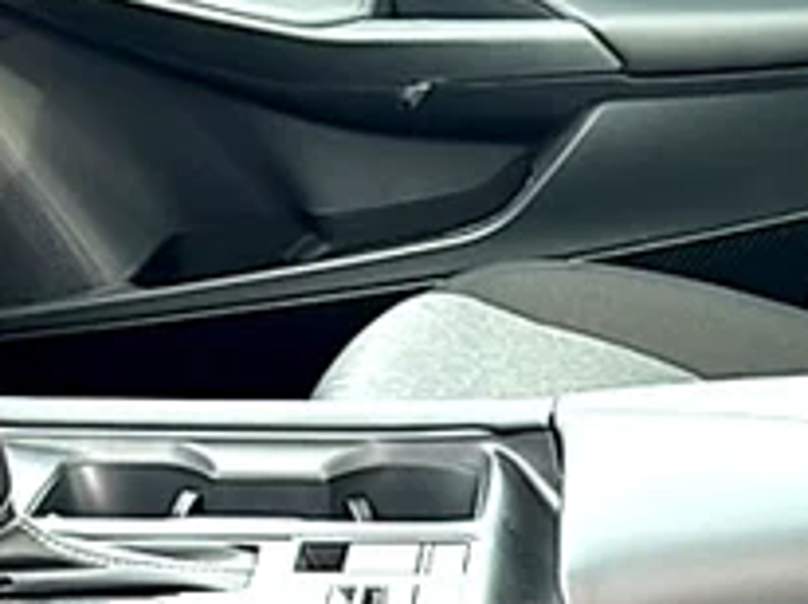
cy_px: 657
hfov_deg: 22.9
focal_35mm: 85
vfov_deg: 16.8
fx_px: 1982
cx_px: 577
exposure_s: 1/127
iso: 64
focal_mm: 6.86
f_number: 1.78
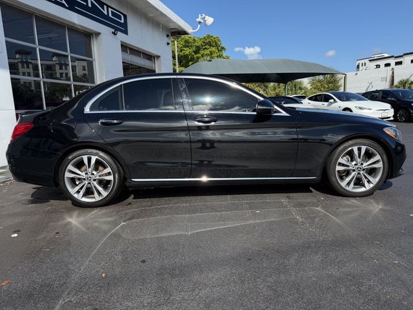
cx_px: 206
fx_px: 286
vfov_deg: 56.8
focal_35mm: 24
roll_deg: +2.4
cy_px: 155
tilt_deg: -9.7
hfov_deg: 71.6
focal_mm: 6.76
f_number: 1.78
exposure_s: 1/4167
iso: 80
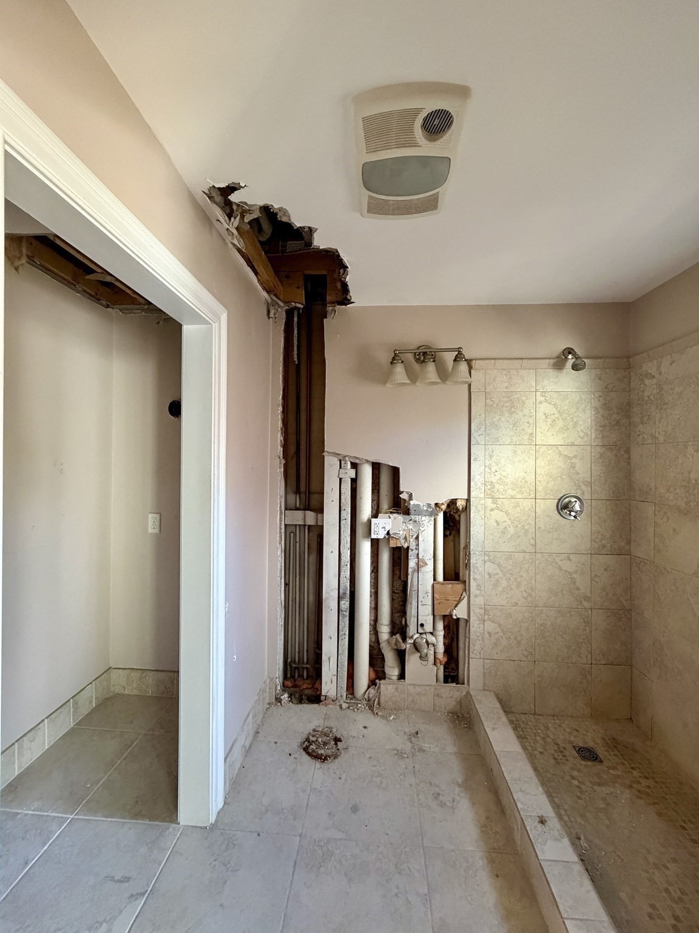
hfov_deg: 85.7
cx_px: 350
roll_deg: -0.7
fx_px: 377
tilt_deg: -0.1
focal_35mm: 14
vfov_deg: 102.1
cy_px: 466
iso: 640
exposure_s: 1/60
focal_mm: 2.22
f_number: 2.2
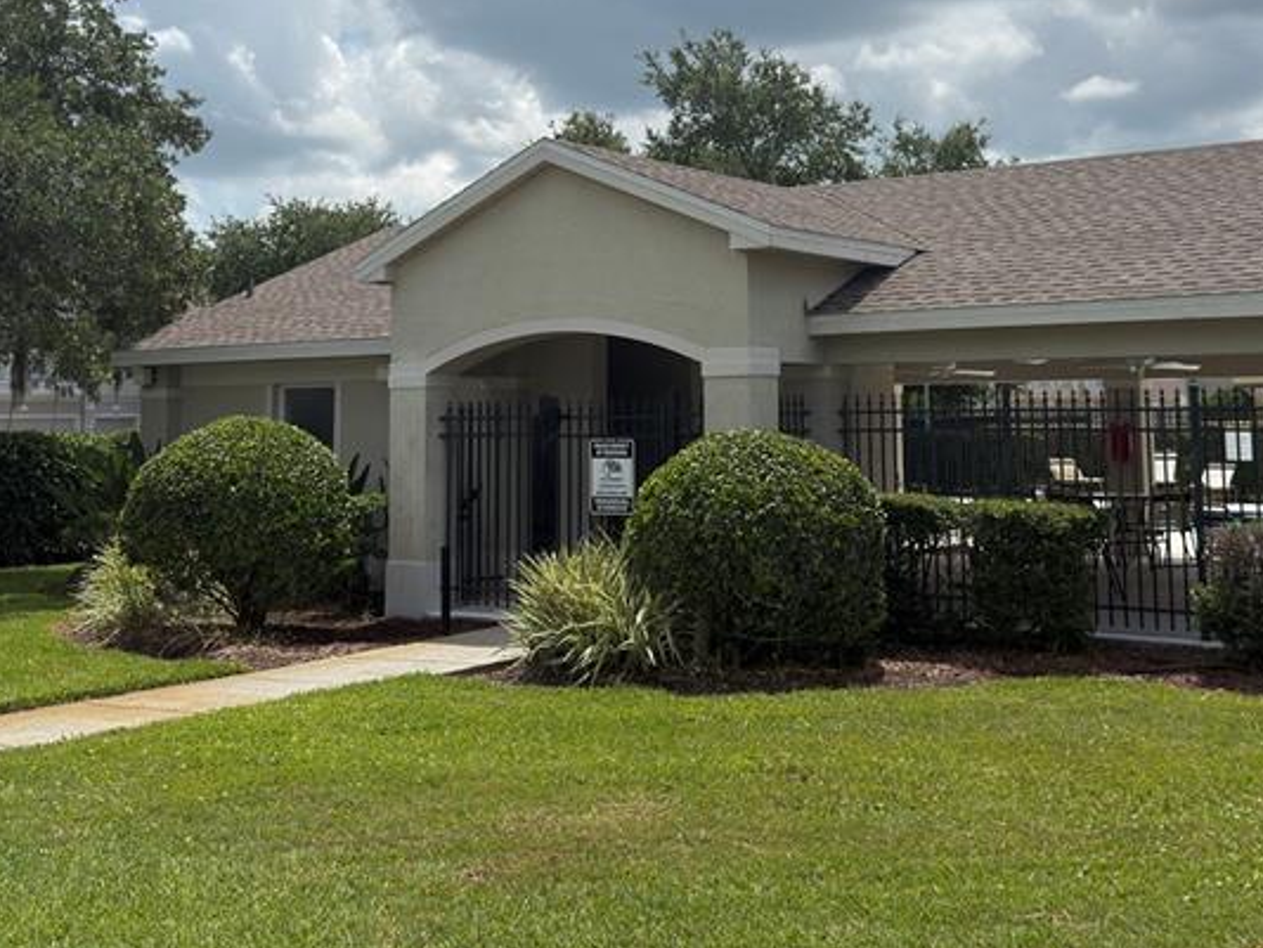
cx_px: 710
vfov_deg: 31.1
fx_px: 1679
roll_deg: +1.2
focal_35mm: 46
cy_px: 253
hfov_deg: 41.2
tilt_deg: +6.1
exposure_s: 1/8264
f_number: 1.78
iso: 64
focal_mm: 6.76
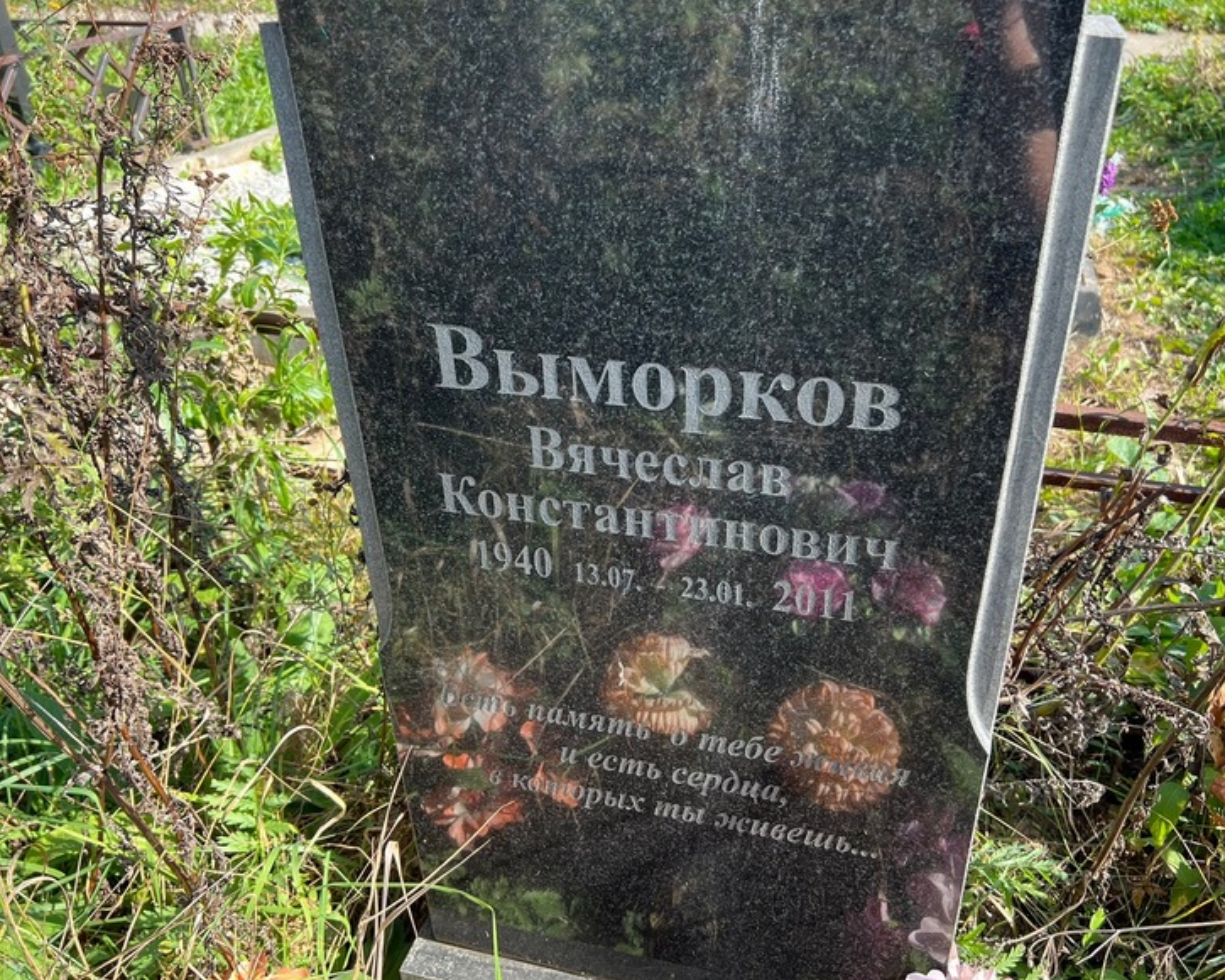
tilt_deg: -26.4
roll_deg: +0.8
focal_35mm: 28
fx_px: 1015
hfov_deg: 62.2
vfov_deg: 51.5
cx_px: 647
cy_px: 498
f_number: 1.5
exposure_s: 1/628
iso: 50
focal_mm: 5.7
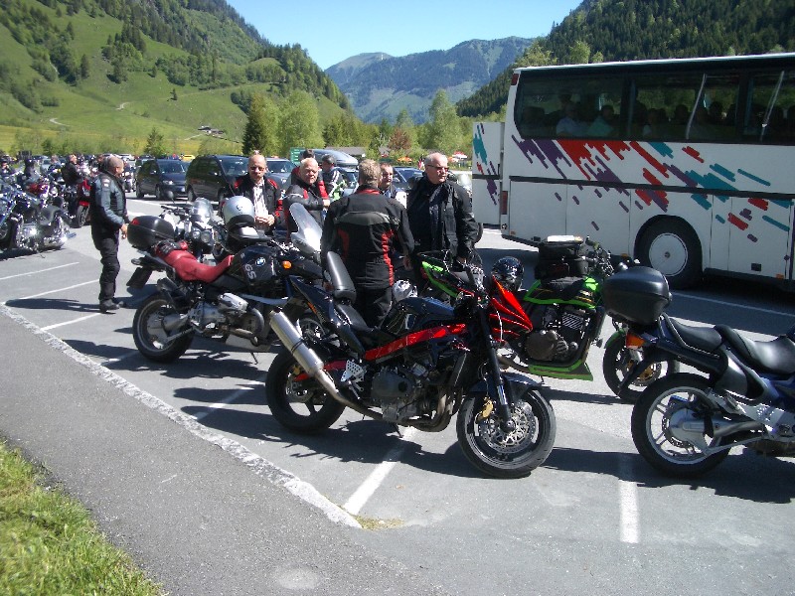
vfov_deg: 40.7
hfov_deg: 52.6
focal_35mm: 35
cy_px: 298
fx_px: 804
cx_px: 398
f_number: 4.3
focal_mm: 5.8
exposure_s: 1/320
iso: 50
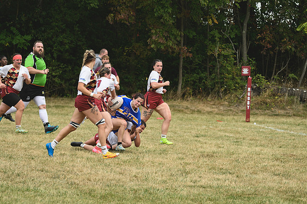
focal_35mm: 330
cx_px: 154
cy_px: 102
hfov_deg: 6.2
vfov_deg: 4.2
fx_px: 2812
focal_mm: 220
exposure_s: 1/1000
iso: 280
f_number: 5.3
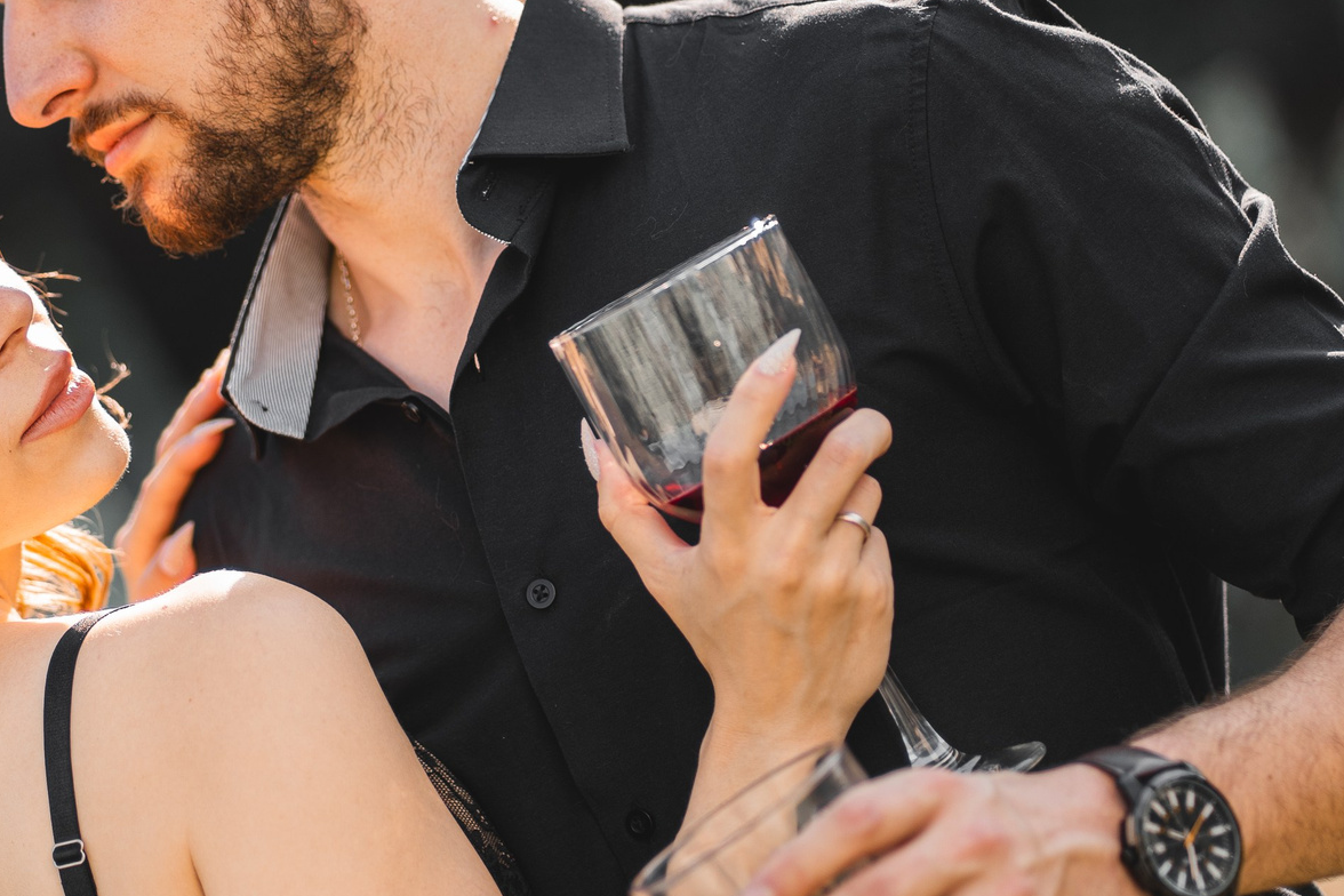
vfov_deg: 7.4
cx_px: 363
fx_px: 6906
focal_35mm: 185
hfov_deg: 11.1
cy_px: 453
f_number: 1.8
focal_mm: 85
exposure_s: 1/500
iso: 100
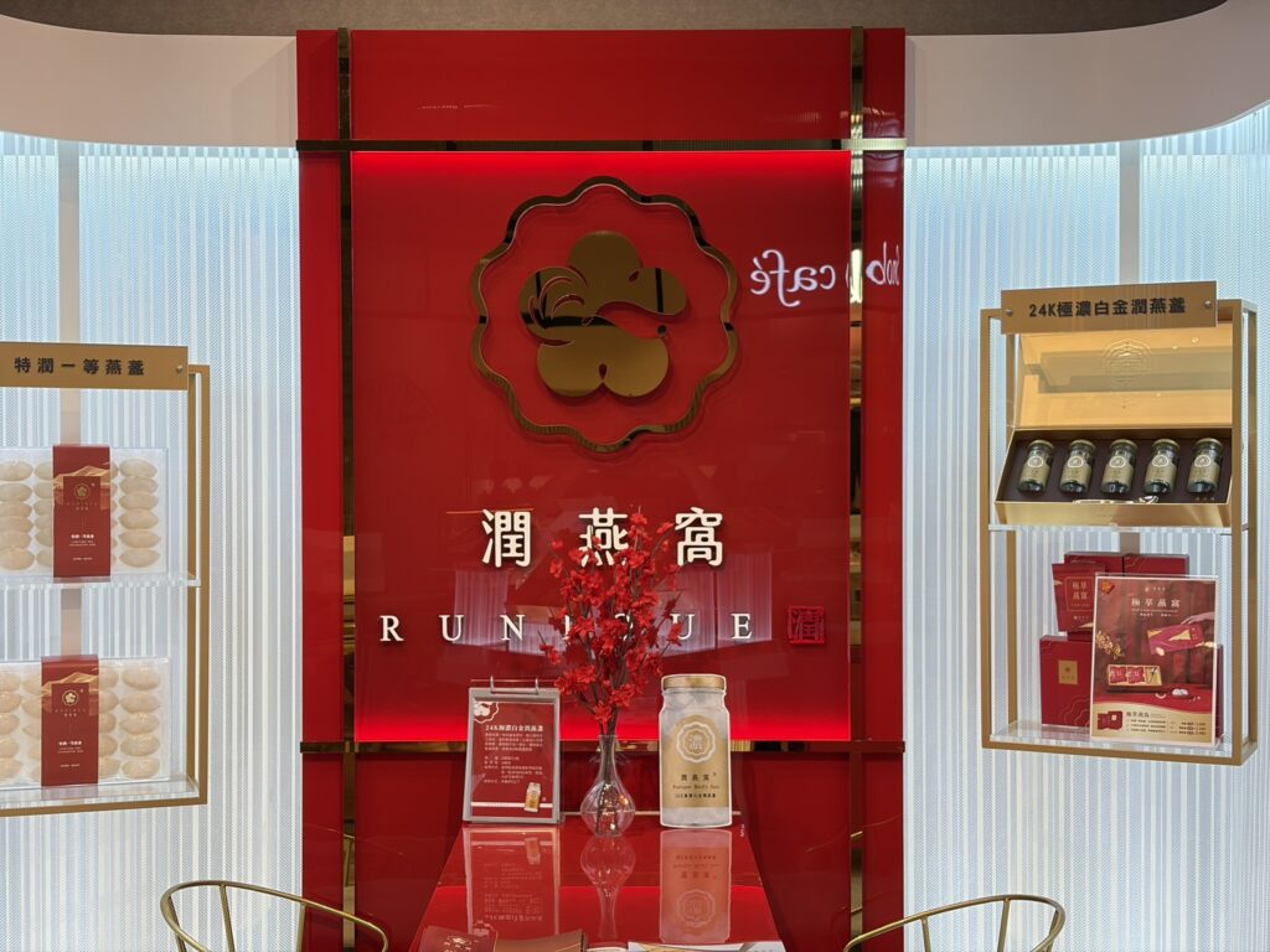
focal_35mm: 52
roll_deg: +1.2
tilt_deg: -1.2
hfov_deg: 36.8
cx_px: 635
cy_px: 476
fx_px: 1908
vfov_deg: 28.0
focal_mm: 5.96
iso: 50
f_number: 1.6
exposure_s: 1/196
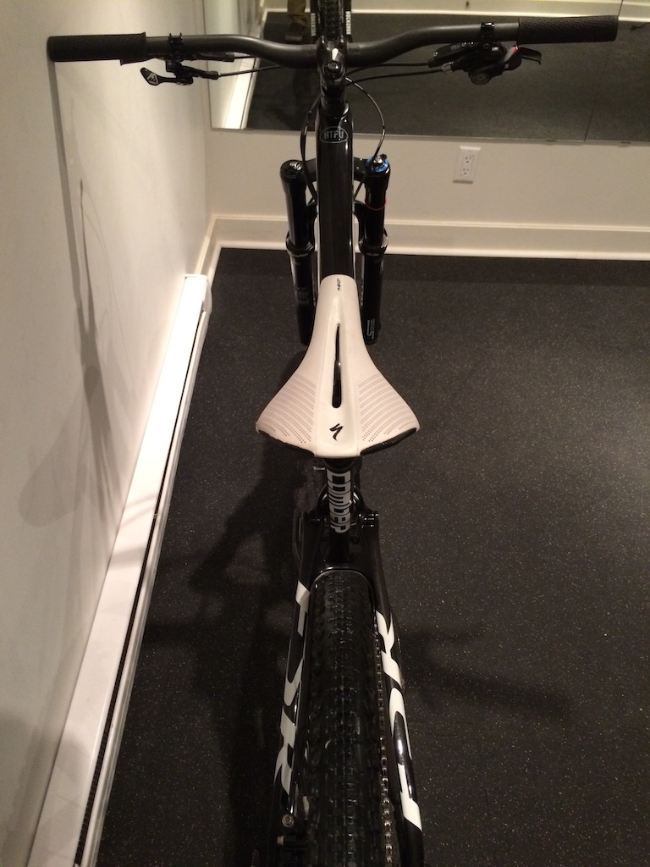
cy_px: 434
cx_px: 325
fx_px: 726
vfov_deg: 61.7
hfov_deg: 48.2
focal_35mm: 29
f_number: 2.2
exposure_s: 1/20
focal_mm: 4.15
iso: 320
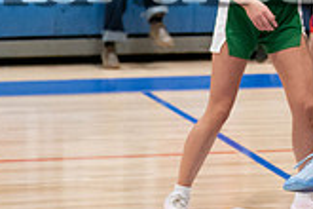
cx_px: 600
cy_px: -199
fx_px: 2686
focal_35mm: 309
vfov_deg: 4.4
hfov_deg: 6.5
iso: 5000
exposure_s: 1/1000
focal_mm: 75
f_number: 2.8
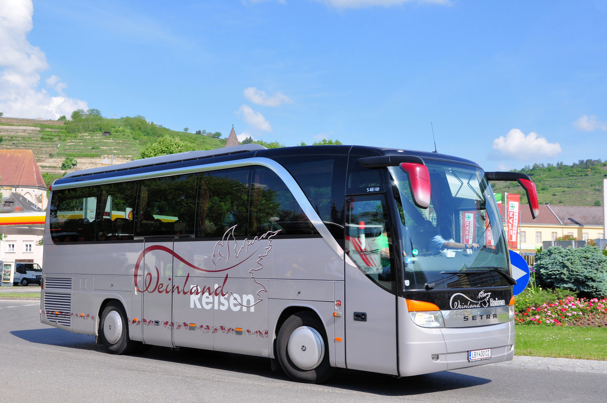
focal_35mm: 48
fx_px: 808
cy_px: 202
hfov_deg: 41.2
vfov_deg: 28.0
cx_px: 304
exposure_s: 1/250
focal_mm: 32
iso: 200
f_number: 9
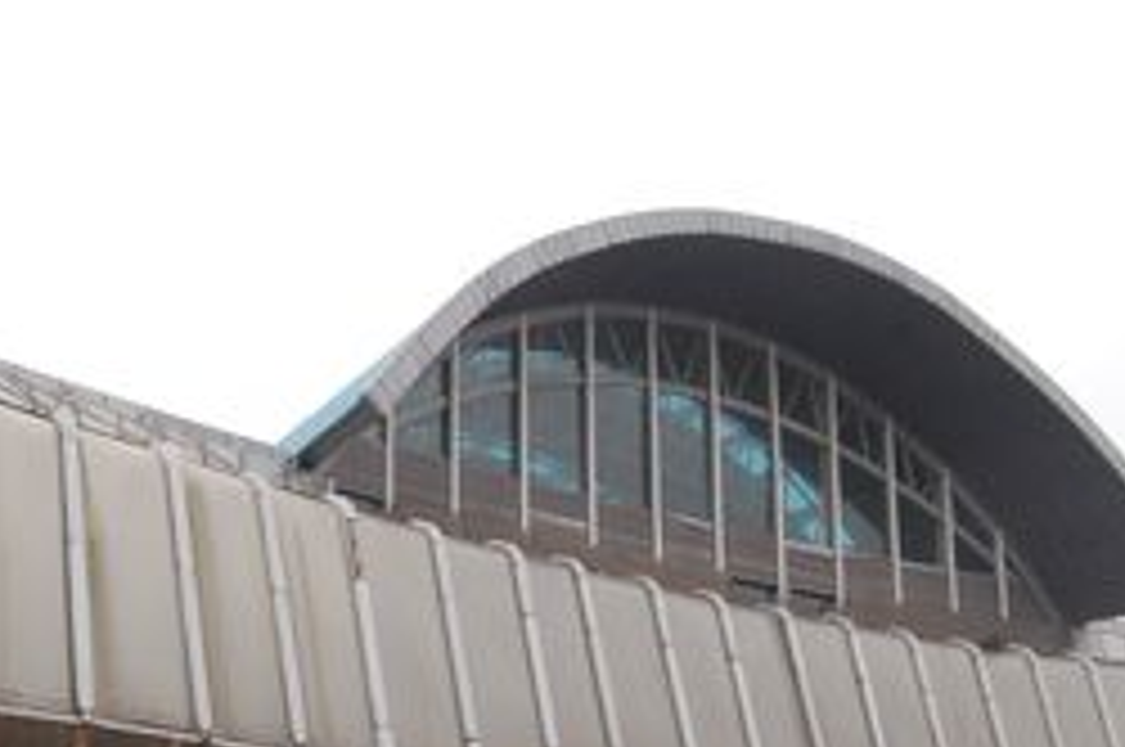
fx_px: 1685
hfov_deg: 36.8
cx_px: 464
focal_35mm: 54
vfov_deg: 24.3
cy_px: 675
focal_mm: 18
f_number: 10
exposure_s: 1/400
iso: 800
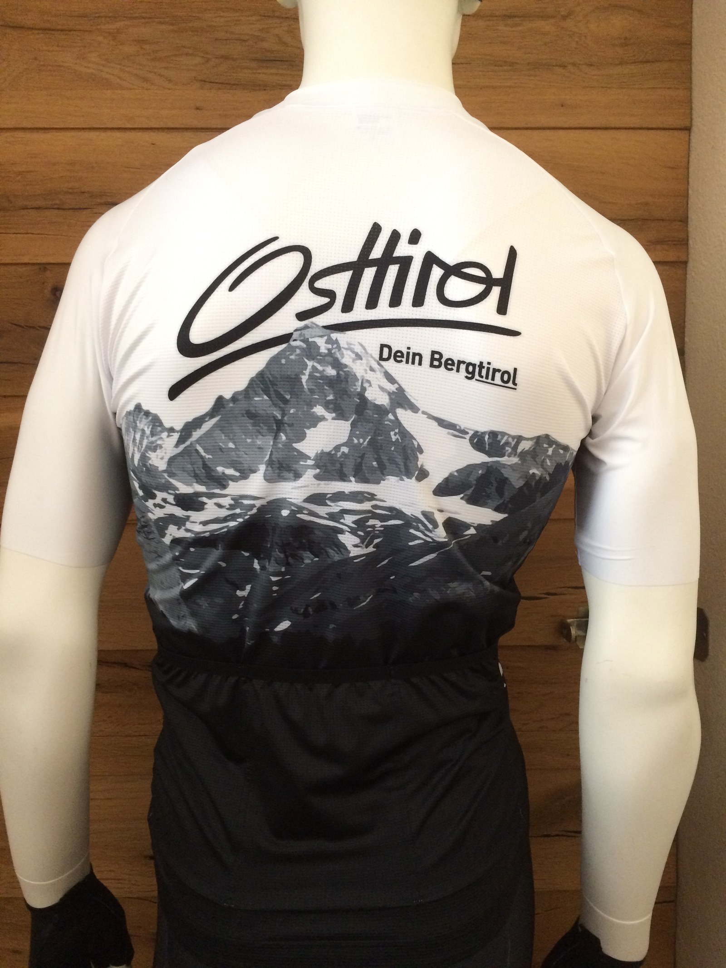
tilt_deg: -5.4
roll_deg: +1.2
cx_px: 363
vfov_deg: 61.7
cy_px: 484
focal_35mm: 29
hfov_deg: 48.2
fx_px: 811
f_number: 2.2
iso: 320
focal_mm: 4.15
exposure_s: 1/33
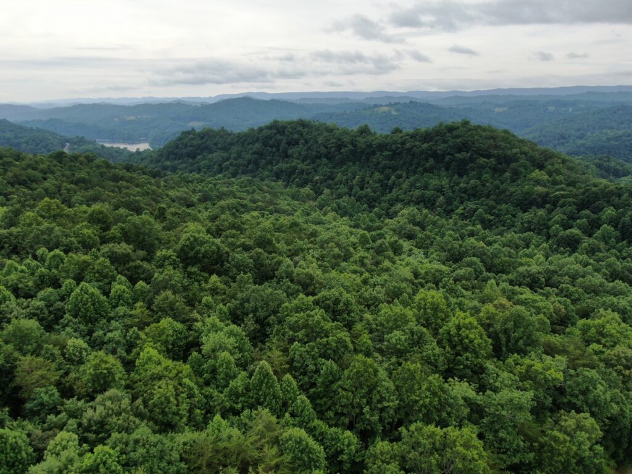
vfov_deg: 56.8
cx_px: 316
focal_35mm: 24
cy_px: 237
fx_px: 438
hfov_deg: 71.6
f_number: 2.8
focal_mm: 4.39
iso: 100
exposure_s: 1/1000
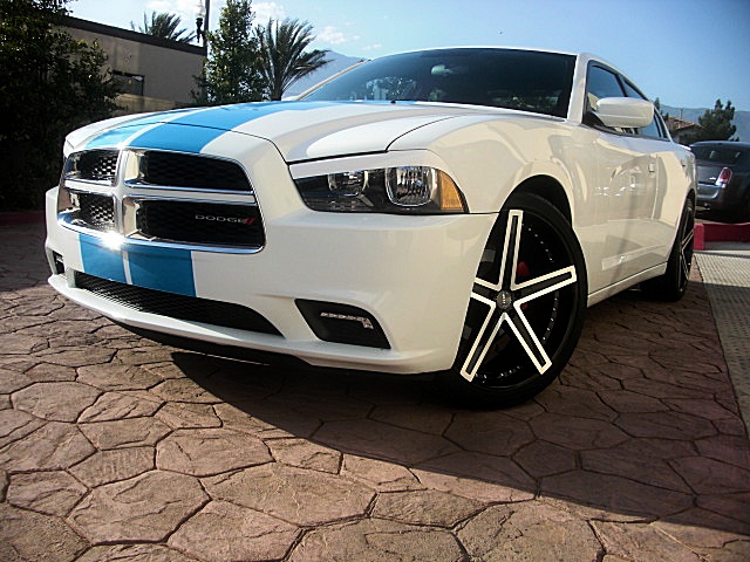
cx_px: 375
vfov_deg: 39.7
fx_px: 780
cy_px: 281
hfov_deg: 51.4
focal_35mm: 36
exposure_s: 1/640
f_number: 2.8
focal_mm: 6.3
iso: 50
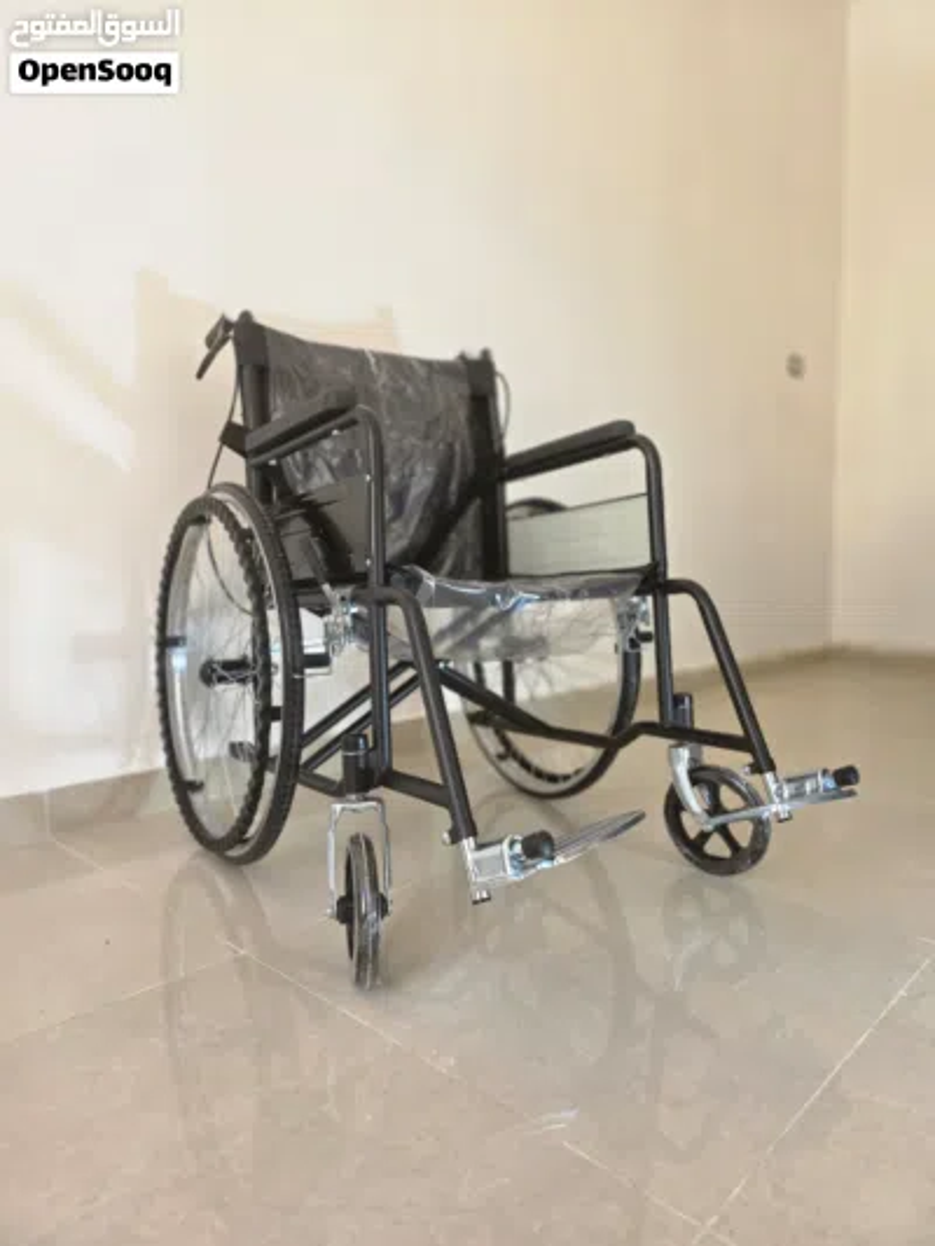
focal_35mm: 23
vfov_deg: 73.9
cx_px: 468
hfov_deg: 58.9
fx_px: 828
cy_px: 623
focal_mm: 6.3
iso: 64
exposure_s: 1/120
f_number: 1.7
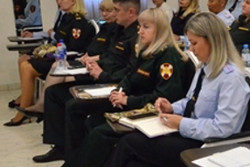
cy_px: 103
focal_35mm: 87
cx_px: 288
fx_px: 604
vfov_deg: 15.7
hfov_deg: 21.9
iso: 3200
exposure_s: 1/40
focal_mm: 22
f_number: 14
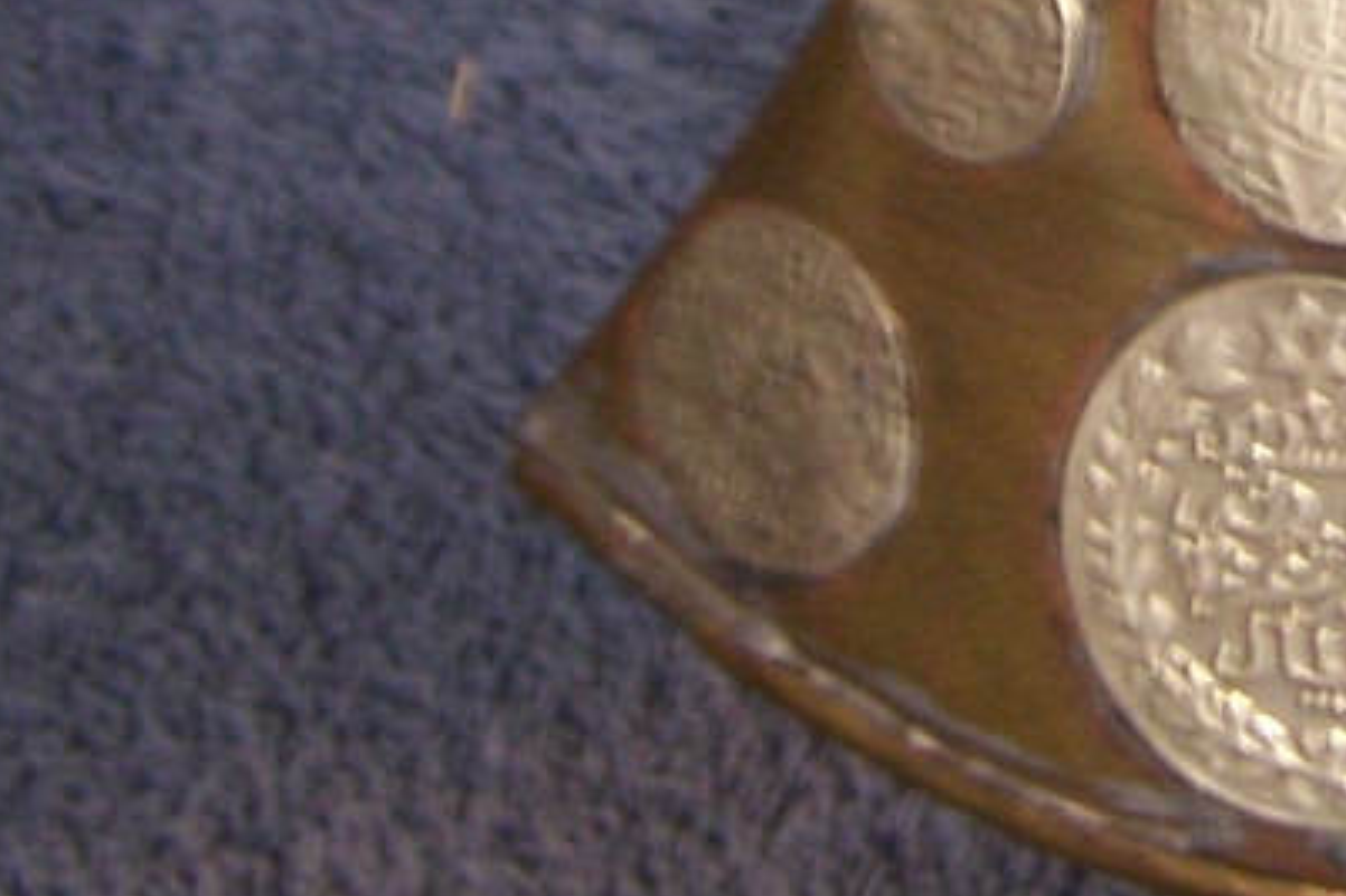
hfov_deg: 13.1
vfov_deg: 8.7
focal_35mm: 153
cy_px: -641
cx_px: 1648
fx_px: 5718
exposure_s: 1/8
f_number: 2.8
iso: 140
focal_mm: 6.3
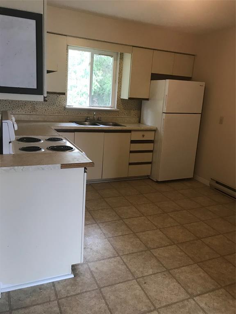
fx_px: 255
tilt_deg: -11.9
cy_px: 157
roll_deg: -3.1
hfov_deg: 49.7
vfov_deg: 63.4
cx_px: 118
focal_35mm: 28
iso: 40
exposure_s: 1/17
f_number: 1.8
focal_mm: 3.99
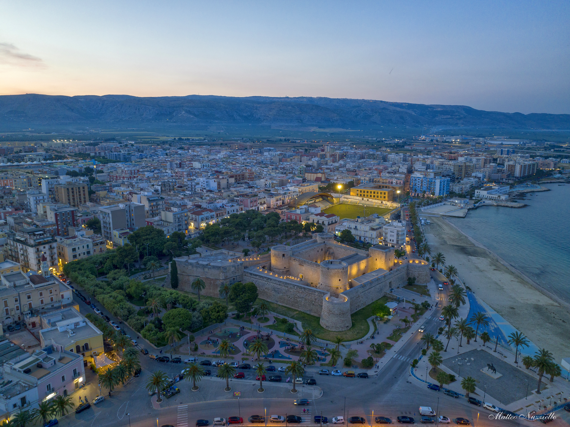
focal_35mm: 24
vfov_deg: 56.8
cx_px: 285
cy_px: 214
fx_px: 395
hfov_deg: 71.6
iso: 170
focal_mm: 12.29
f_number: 2.8
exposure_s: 1/15
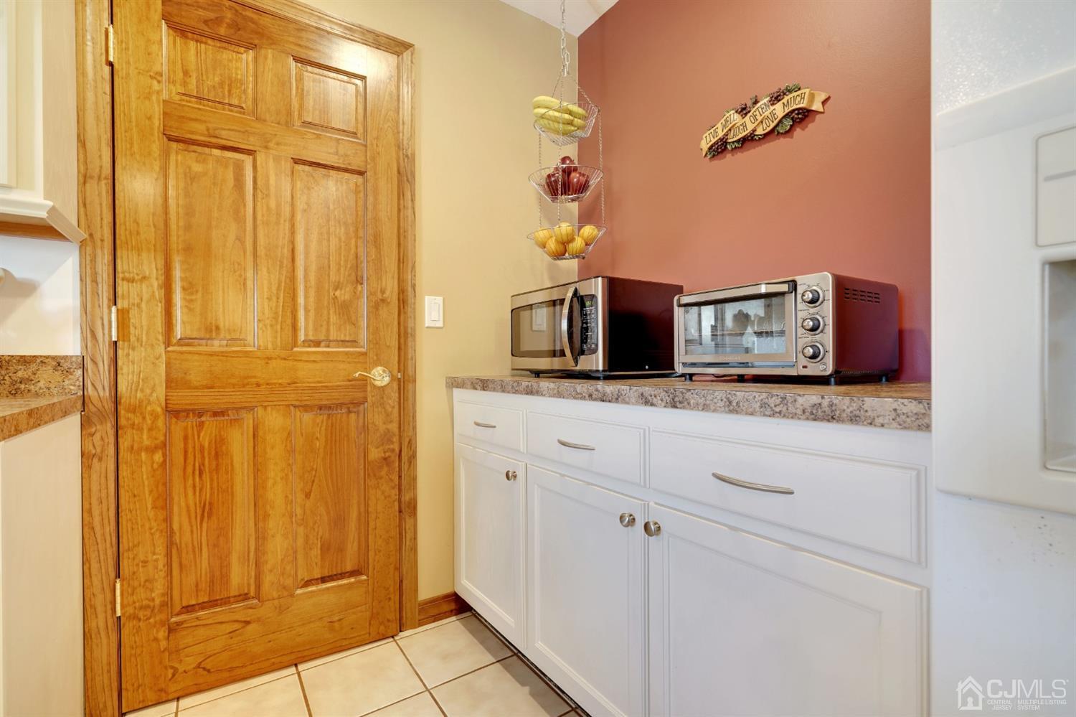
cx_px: 538
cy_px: 358
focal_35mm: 16
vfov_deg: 73.7
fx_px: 478
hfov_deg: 96.8
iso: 200
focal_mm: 16
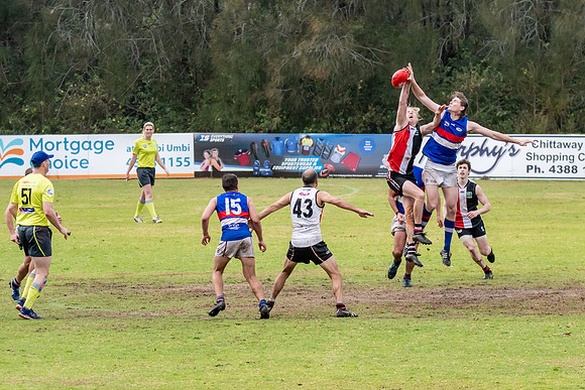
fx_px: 6369
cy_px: 182
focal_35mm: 392
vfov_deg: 3.5
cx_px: 402
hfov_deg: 5.3
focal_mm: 190
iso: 1250
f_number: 7.1
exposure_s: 1/3200
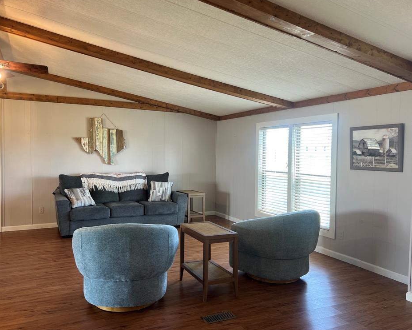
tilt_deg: -1.9
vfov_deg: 51.5
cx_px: 190
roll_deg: -0.9
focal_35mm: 28
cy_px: 165
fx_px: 341
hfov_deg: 62.1
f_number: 1.5
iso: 64
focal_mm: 5.7
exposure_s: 1/60
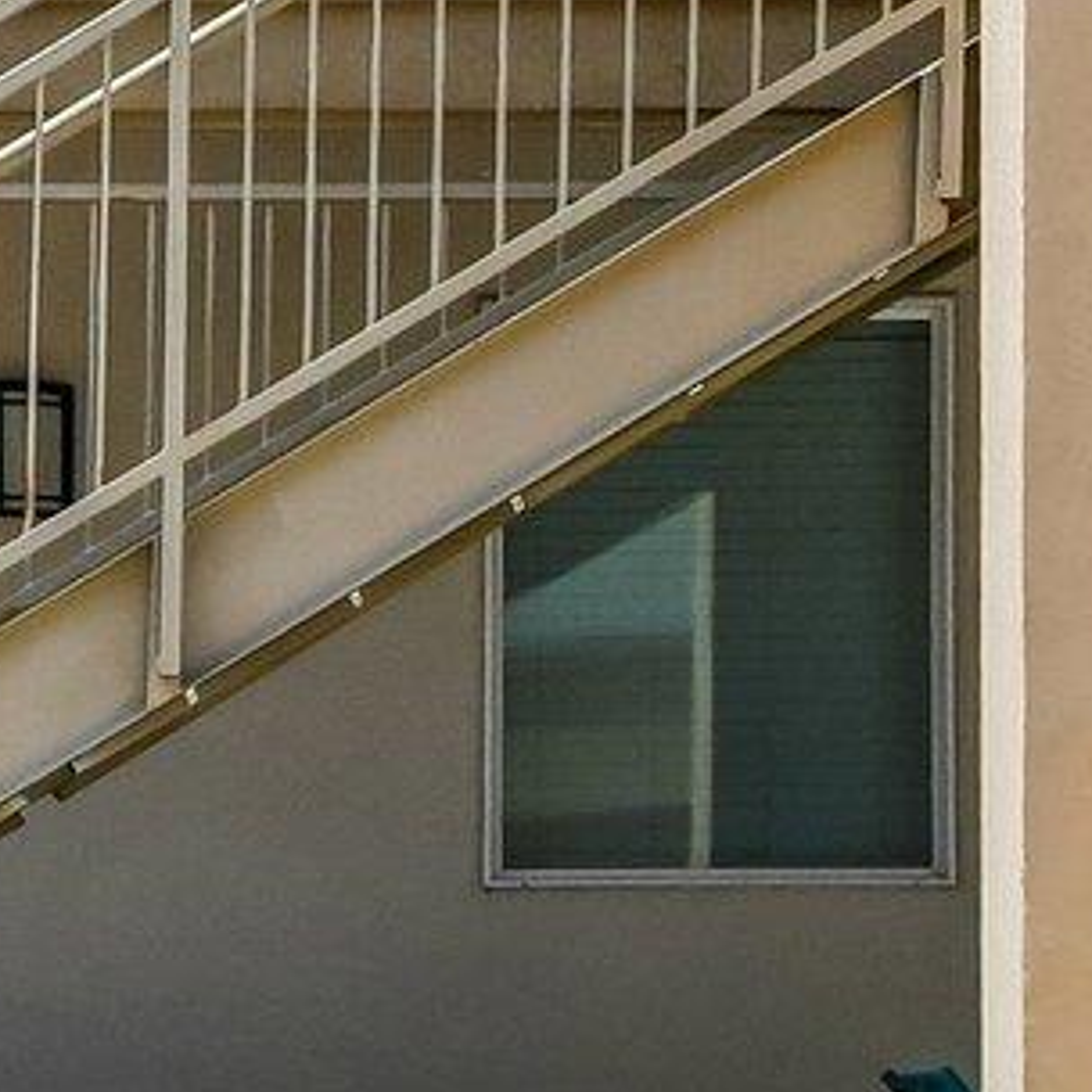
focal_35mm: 206
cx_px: -172
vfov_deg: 8.3
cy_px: -699
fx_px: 7352
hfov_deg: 8.4
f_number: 8
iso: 400
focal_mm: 24
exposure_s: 1/1000
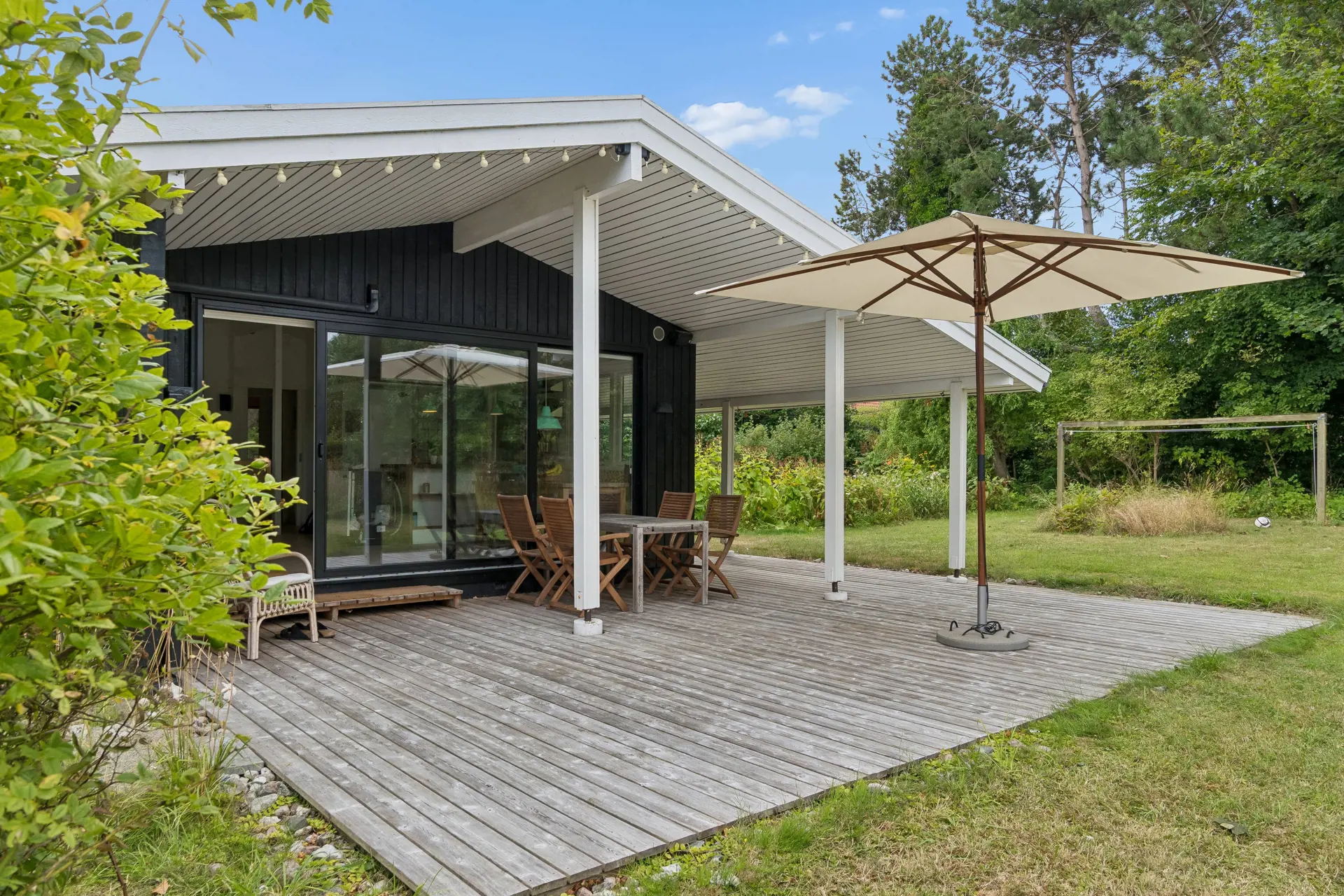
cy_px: 448
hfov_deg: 77.3
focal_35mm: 22
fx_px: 840
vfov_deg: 56.1
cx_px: 672
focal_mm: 15
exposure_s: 1/125
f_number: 8
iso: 200
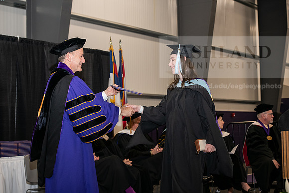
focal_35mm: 70
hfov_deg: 28.8
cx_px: 144
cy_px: 96
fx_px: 562
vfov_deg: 19.5
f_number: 5.6
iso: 1600
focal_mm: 70
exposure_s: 1/200
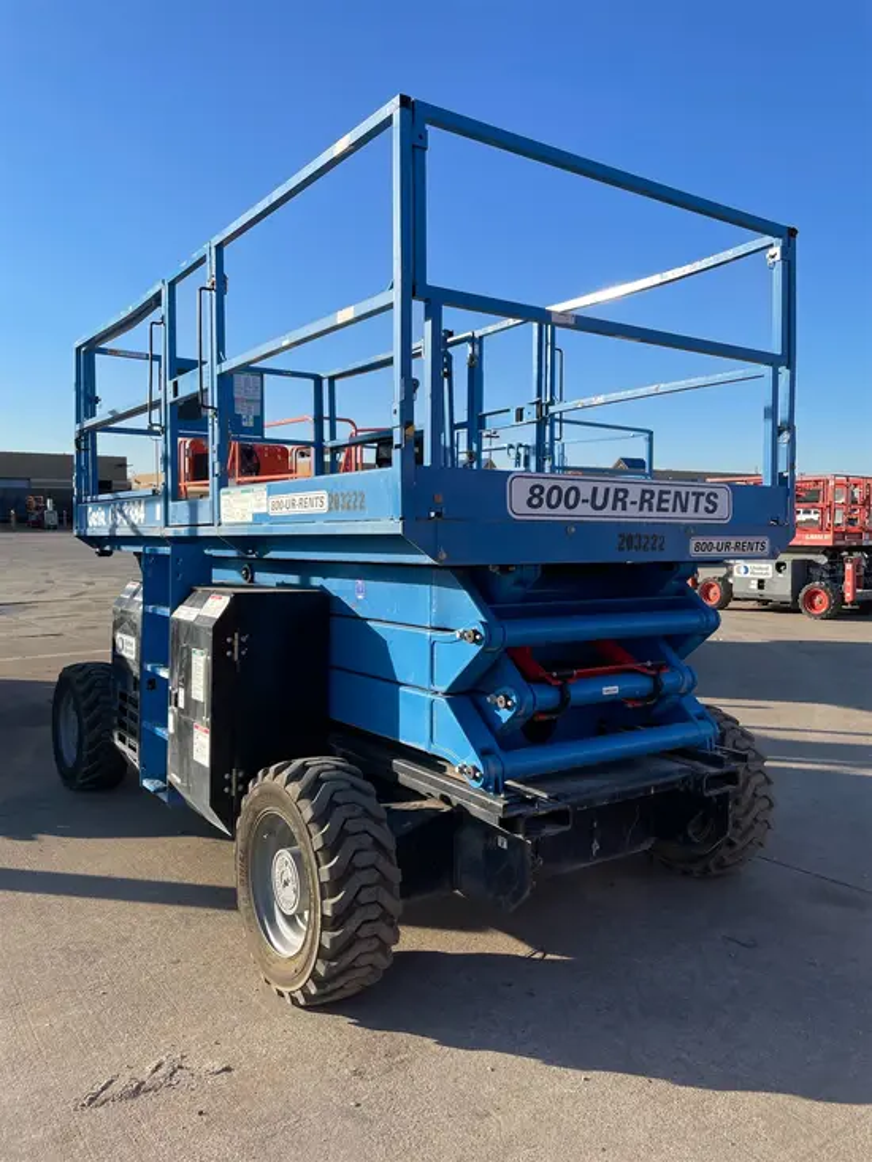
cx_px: 436
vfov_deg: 67.3
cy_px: 581
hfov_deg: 53.1
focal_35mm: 26
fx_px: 873
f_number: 1.6
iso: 50
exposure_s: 1/2959
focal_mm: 4.2
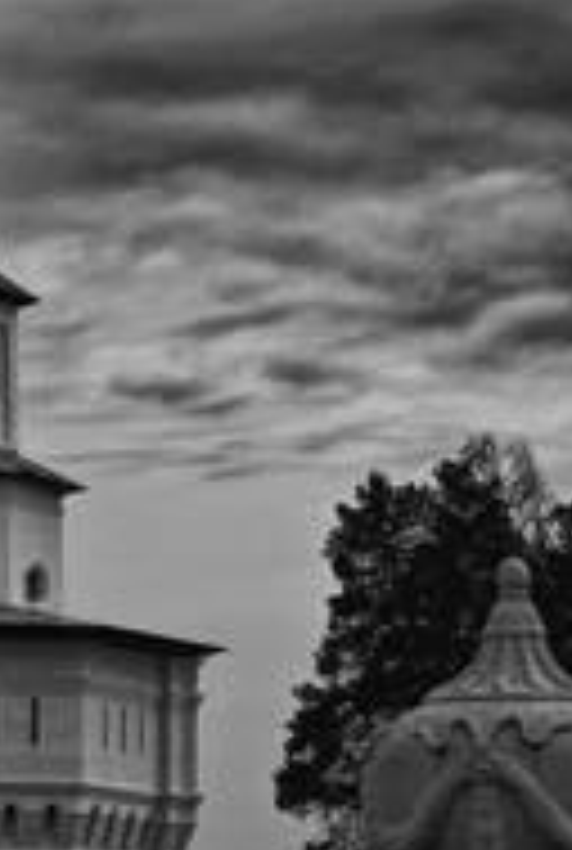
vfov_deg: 10.8
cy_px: 625
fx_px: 4503
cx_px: -124
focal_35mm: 190
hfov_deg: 7.2
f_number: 10
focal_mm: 50
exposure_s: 1/350
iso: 100
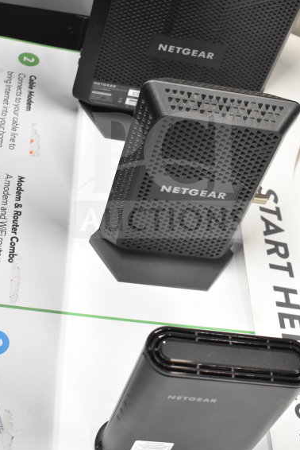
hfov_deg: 21.6
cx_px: 163
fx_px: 786
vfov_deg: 31.8
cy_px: 175
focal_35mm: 63
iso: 3200
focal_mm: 26
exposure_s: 1/40
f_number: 4
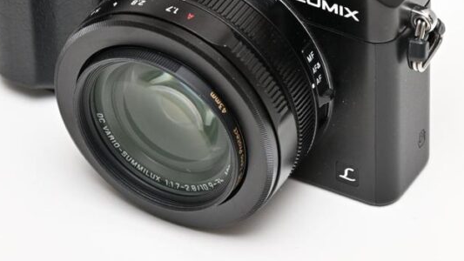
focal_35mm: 308
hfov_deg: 7.0
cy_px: 15
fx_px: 3790
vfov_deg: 3.9
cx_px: 212
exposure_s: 1/200
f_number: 8
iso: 800
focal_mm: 102
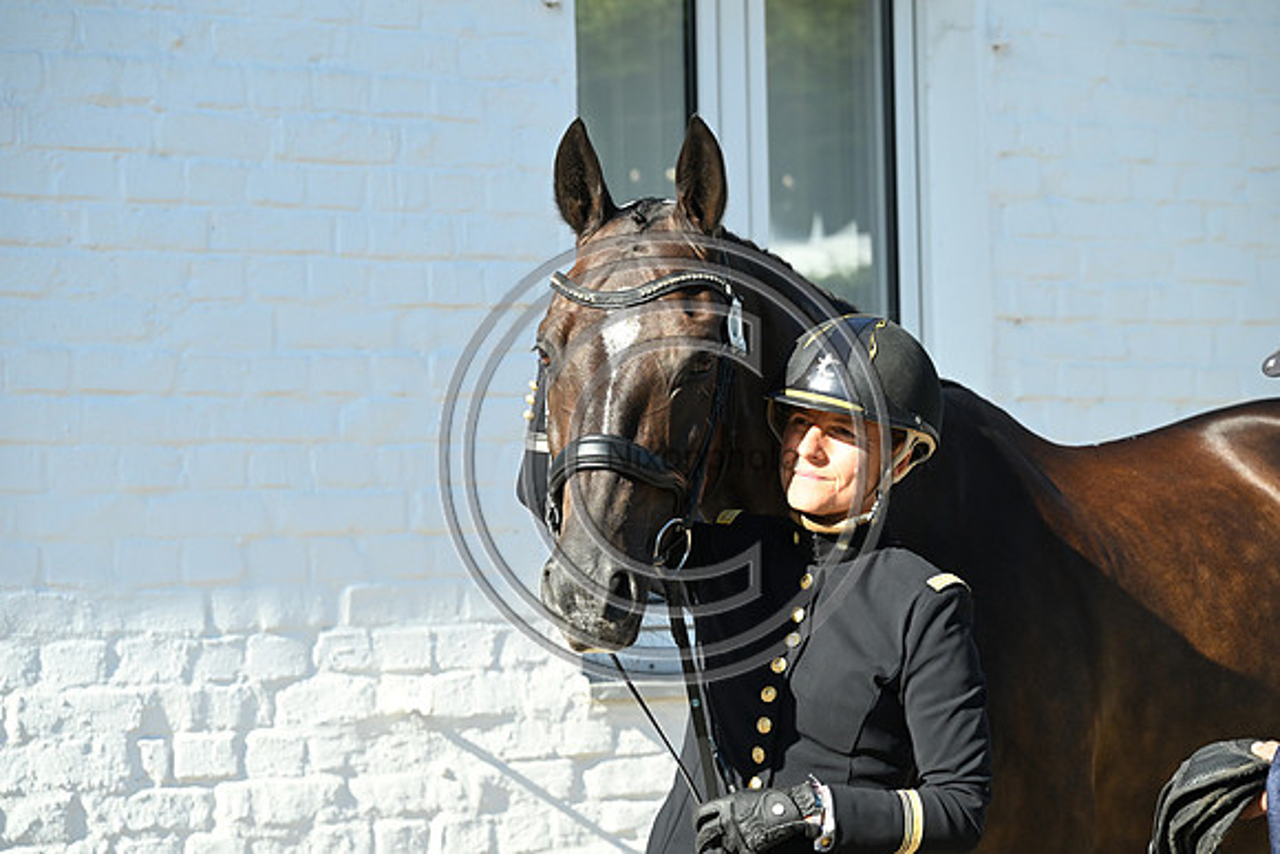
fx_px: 4267
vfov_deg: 11.4
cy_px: 427
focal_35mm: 120
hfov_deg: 17.1
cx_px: 640
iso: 1250
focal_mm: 120
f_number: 6.3
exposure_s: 1/1600
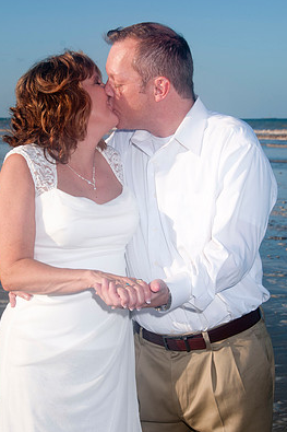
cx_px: 130
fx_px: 981
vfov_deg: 24.8
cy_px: 199
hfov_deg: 16.6
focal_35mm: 82
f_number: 11
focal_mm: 48
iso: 100
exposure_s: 1/250
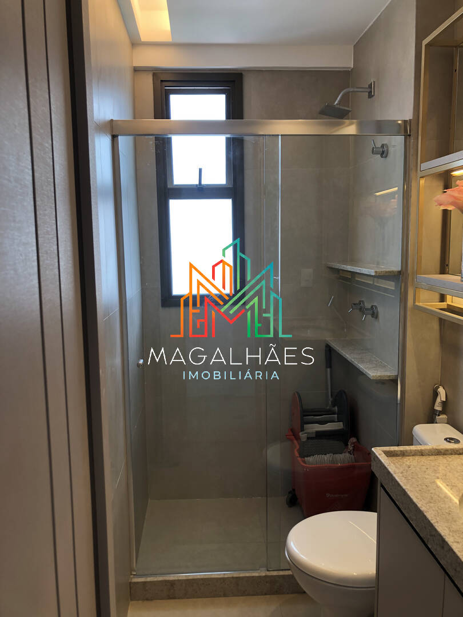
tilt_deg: -6.5
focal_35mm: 28
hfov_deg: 49.7
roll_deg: +0.4
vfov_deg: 63.4
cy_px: 308
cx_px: 232
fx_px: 499
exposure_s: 1/120
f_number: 1.8
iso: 64
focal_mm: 3.99
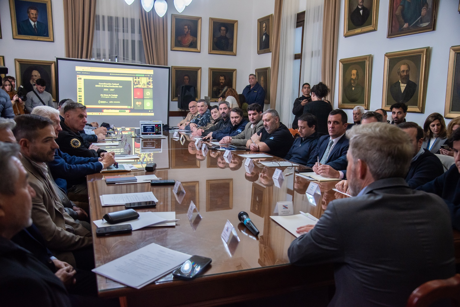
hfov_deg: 60.3
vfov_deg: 42.3
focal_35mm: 31
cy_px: 154
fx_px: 396
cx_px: 230
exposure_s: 1/250
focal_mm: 31
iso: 1250
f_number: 4
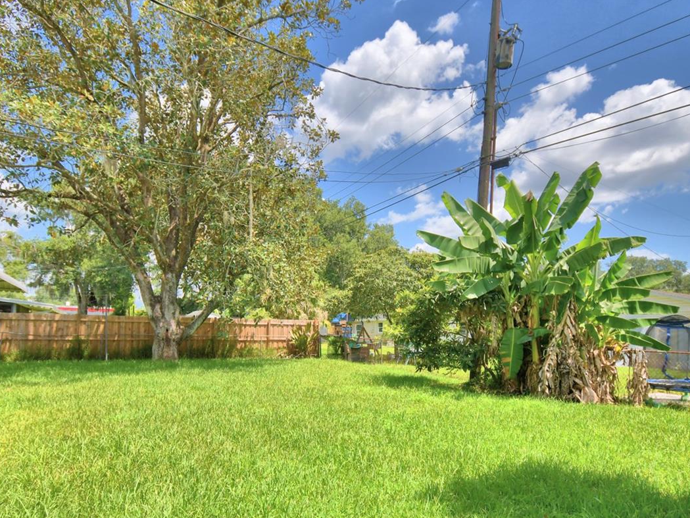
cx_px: 372
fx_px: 439
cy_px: 326
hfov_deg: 76.2
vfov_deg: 60.2
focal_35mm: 22
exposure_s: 1/1000
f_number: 4.5
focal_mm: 10
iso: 100
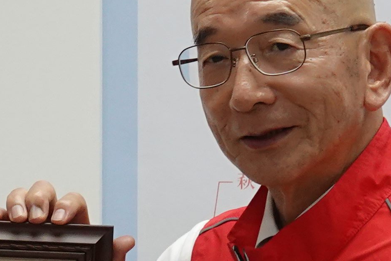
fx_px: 3183
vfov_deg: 4.7
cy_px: 151
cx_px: 22
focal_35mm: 293
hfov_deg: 7.0
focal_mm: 19.03
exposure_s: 1/125
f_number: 4.5
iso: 640
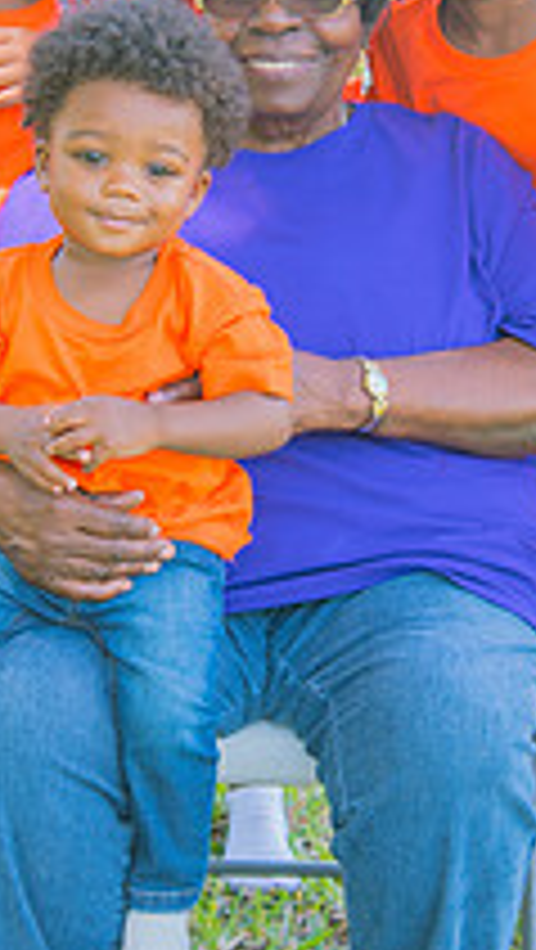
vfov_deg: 19.9
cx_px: 327
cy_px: 338
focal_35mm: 107
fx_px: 2698
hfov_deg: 11.3
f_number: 4
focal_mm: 48
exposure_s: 1/125
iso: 250
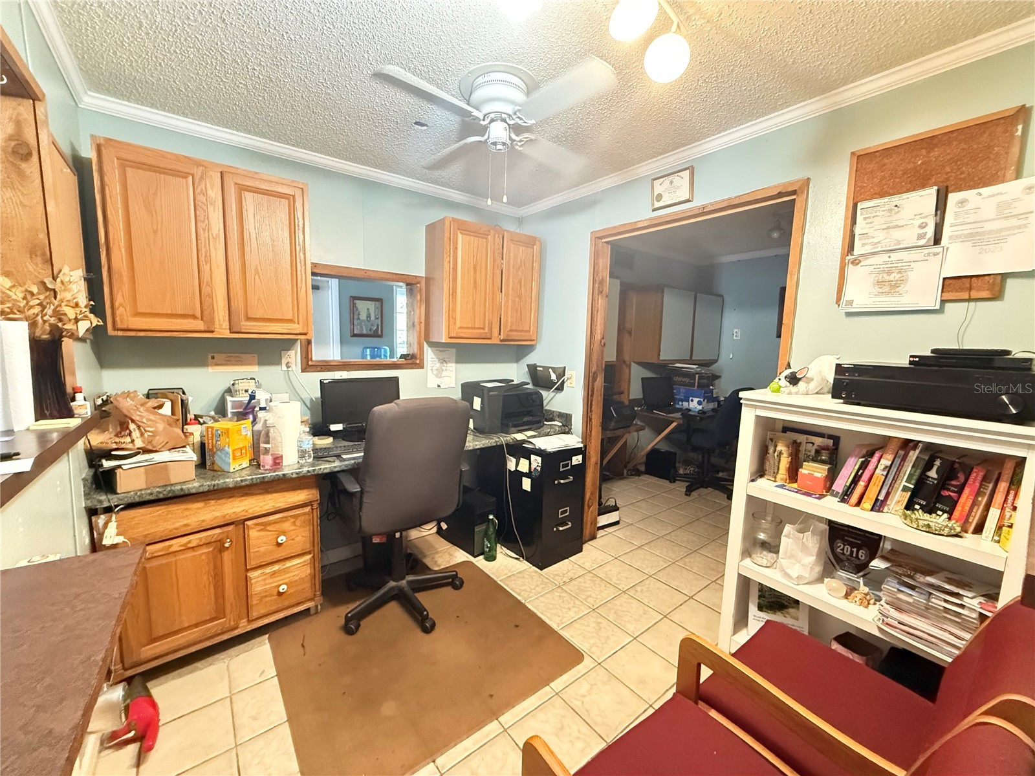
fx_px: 419
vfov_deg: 85.7
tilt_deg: -5.7
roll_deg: -2.3
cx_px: 518
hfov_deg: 102.1
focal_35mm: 14
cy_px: 388
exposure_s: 1/40
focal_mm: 2.22
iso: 1000
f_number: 2.2
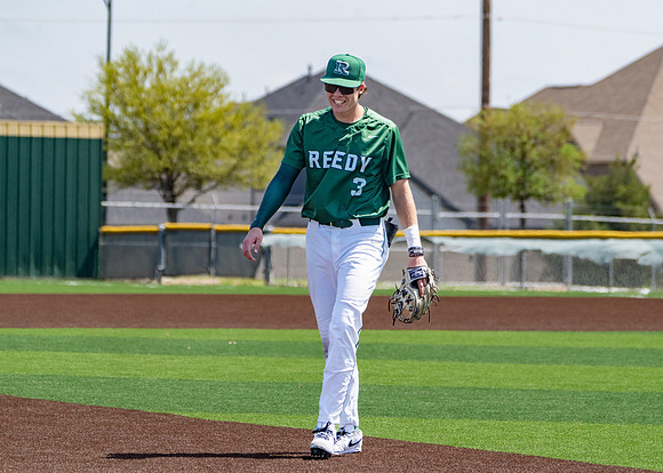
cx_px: 357
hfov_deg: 7.6
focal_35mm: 266
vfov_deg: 5.4
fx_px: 5012
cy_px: 227
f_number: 8
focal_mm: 239
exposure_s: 1/2500
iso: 800
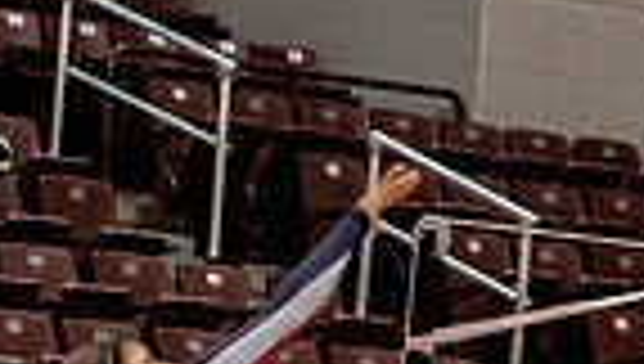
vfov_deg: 2.2
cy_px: 609
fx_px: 9408
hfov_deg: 3.9
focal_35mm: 550
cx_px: 978
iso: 8000
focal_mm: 126
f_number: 5.6
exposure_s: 1/750
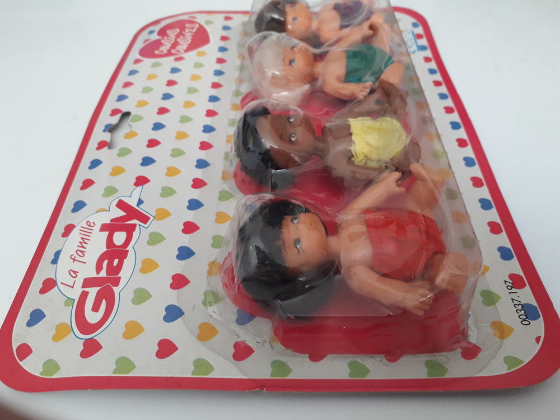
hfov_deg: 65.3
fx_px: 437
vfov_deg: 51.4
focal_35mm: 27
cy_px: 210
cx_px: 280
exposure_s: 1/33
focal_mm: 3.6
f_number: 1.9
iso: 160
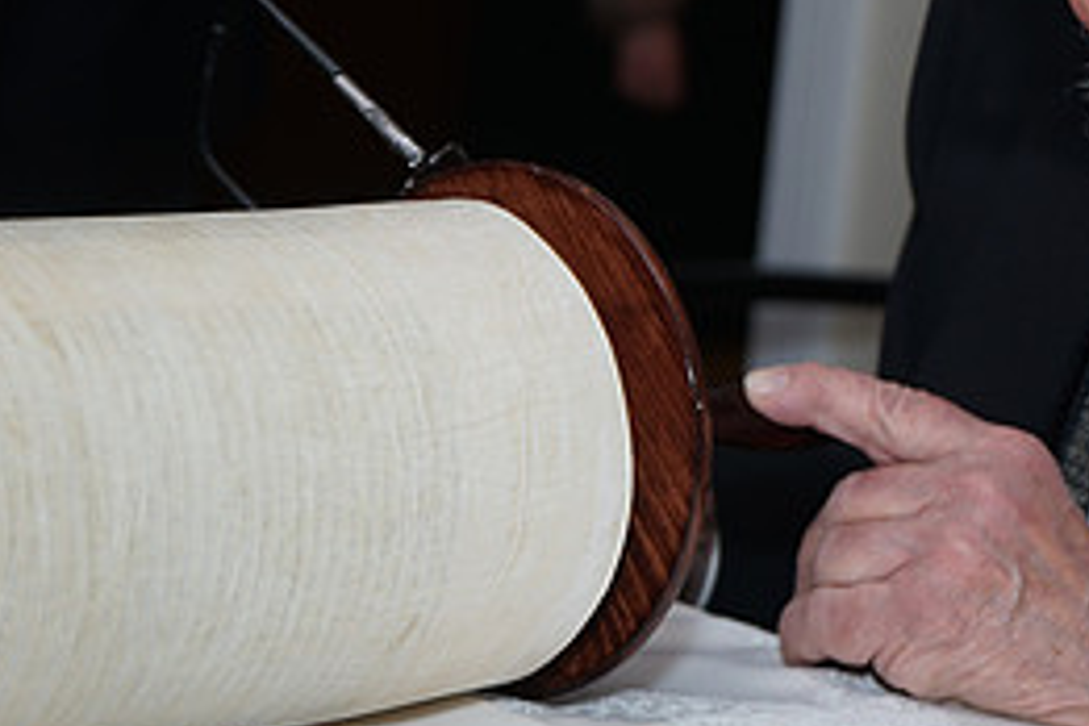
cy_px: 161
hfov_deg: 16.8
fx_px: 3569
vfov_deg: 11.6
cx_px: 1193
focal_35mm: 118
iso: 250
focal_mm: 53
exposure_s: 1/100
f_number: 5.6
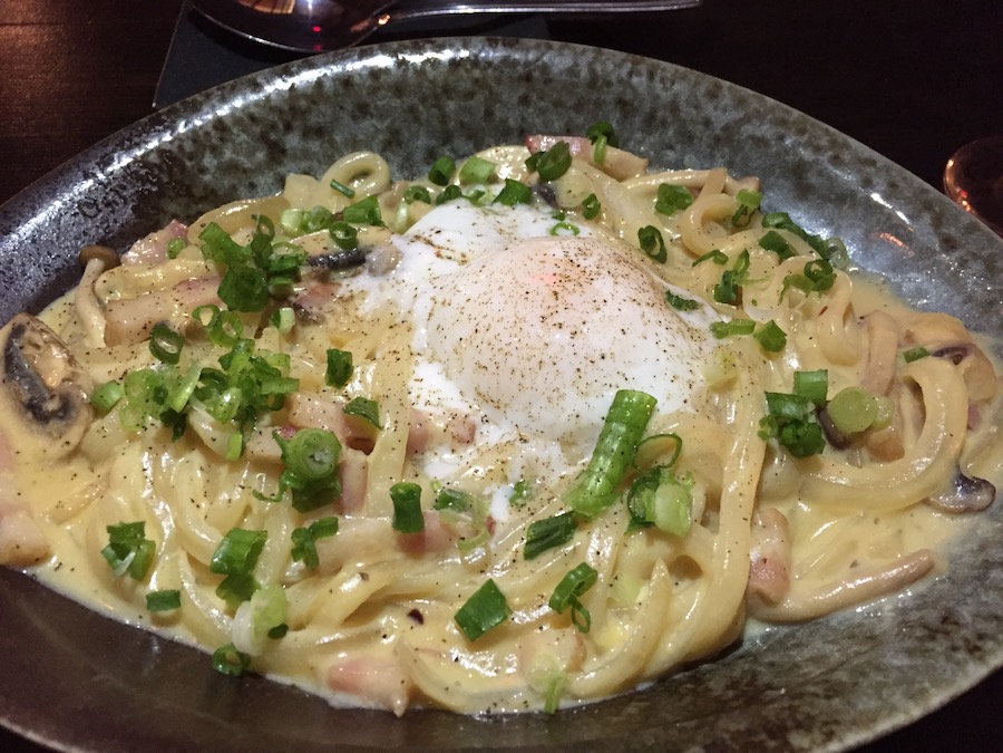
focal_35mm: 29
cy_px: 376
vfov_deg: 48.2
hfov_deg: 61.7
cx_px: 502
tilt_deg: -49.2
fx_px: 840
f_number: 2.2
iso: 320
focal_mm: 4.15
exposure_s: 1/15
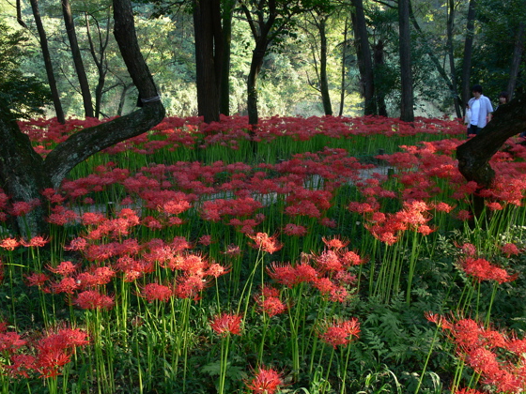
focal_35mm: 40
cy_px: 204
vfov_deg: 36.0
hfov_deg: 46.8
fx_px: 608
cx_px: 247
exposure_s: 1/50
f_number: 2.8
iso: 80
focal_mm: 7.4
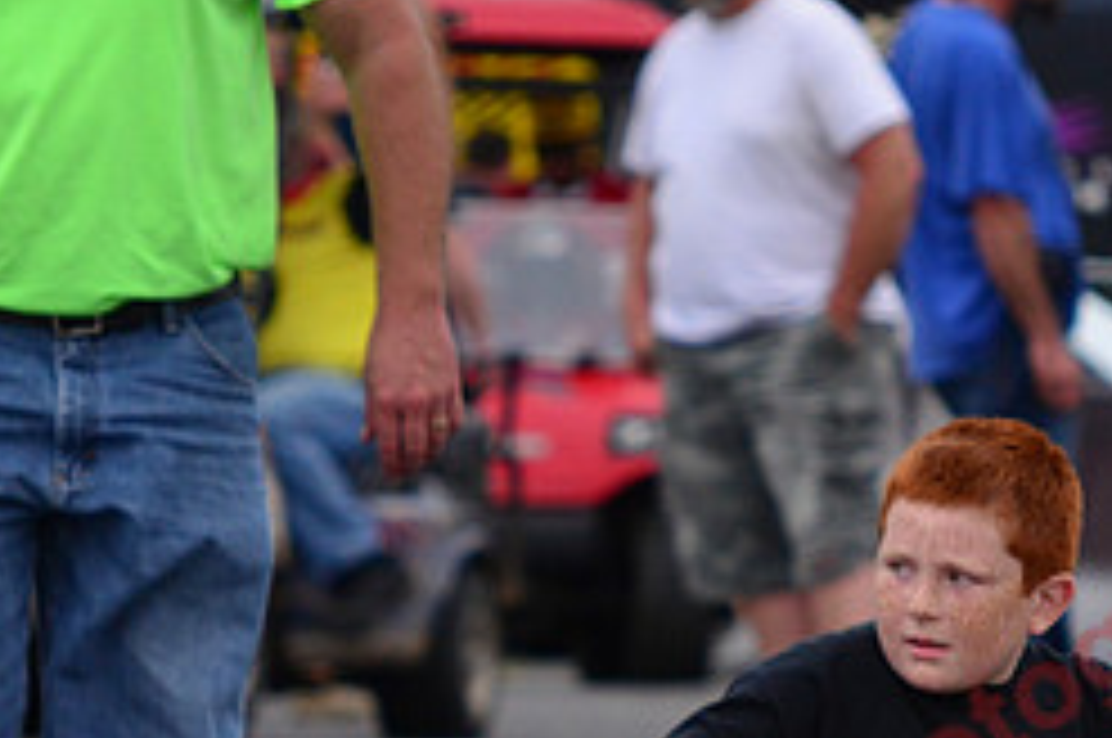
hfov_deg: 2.9
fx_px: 21717
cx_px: 860
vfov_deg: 1.9
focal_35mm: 704
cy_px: 846
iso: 1000
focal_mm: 200
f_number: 5.6
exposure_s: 1/2000
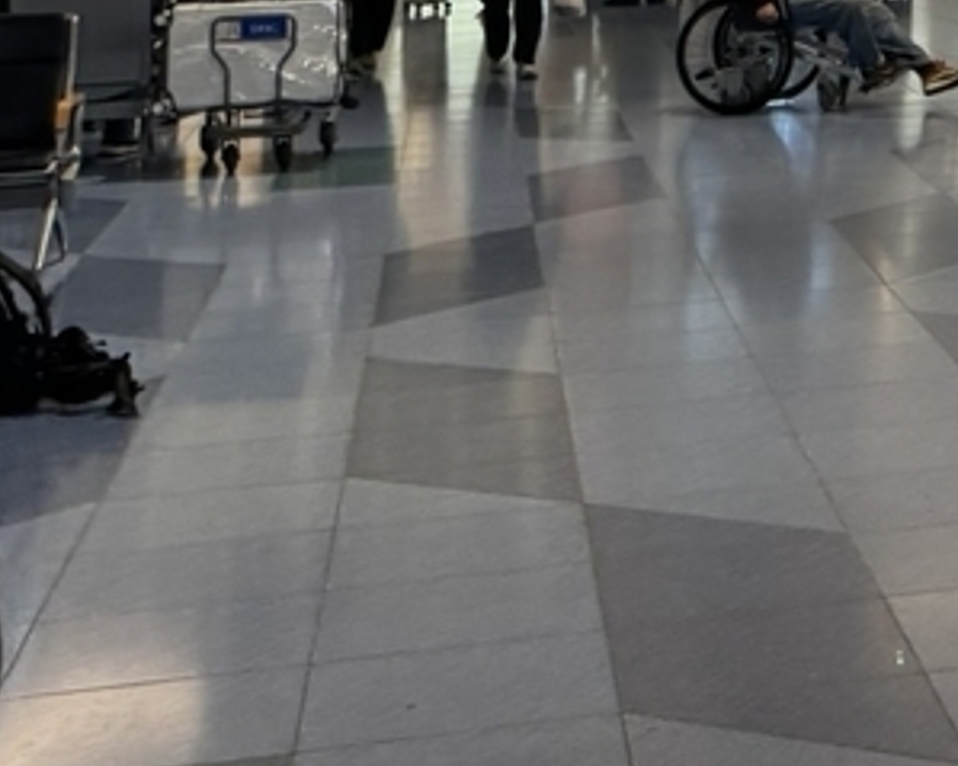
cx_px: 1435
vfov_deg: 14.8
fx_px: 2664
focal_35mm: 94
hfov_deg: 18.2
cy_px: -506
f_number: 1.78
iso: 160
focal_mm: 6.76
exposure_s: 1/50
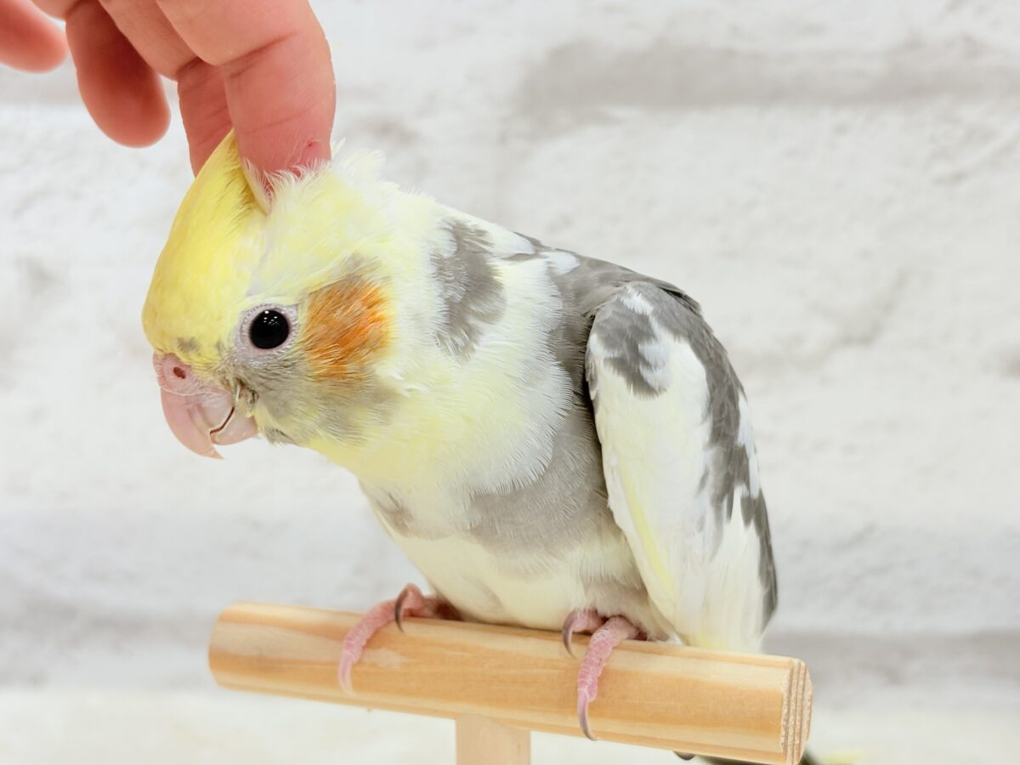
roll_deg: +0.7
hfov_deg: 36.8
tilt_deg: -5.1
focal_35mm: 52
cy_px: 382
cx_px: 510
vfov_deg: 28.0
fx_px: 1532
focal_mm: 5.96
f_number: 1.6
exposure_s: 1/50
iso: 32
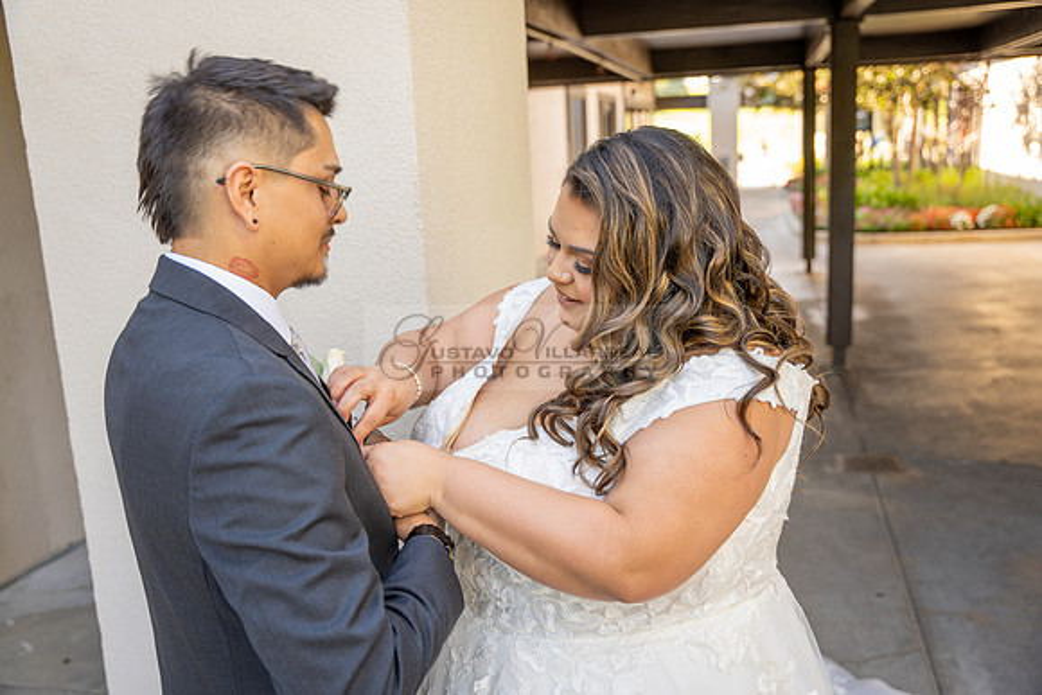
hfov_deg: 57.1
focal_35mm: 33
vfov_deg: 39.9
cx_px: 521
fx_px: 958
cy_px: 348
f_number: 3.2
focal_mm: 33.1
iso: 125
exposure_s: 1/80
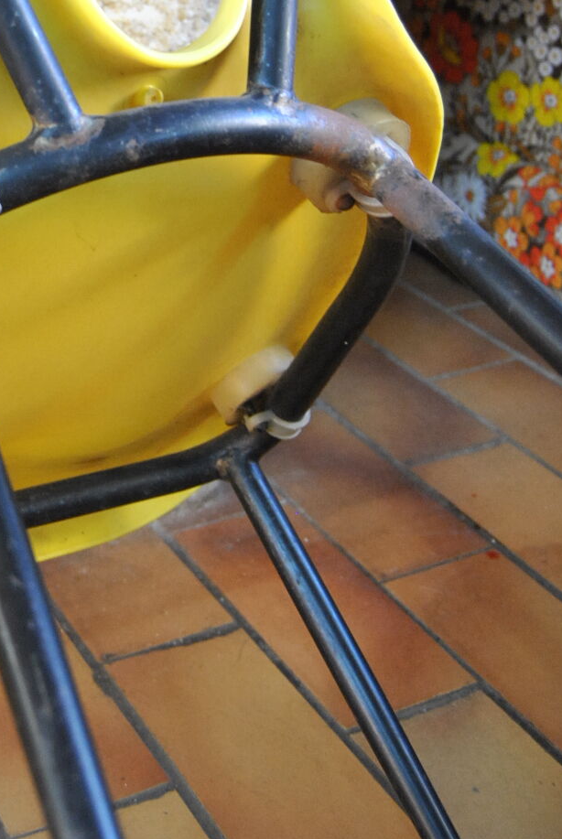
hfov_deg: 22.9
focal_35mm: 57
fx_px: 1331
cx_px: -5
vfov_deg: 33.8
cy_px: 146
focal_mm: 18
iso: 560
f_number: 3.5
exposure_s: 1/30
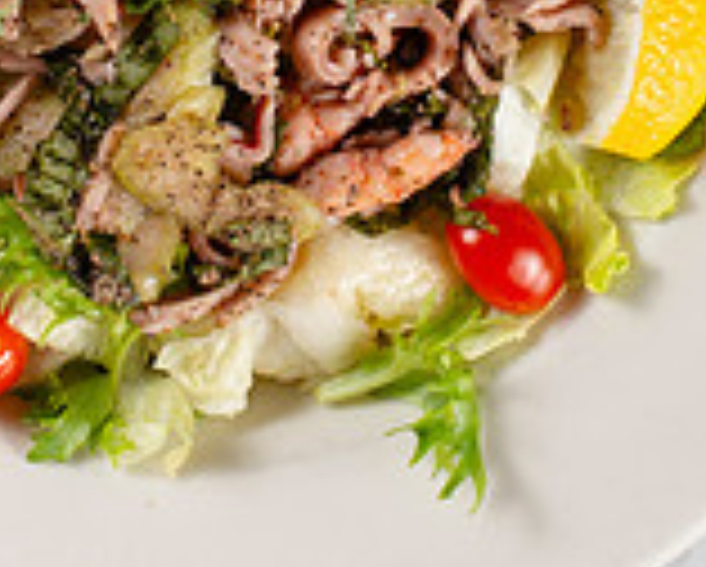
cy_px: -136
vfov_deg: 7.3
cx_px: 246
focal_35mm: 210
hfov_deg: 9.2
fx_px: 4393
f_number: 9
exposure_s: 1/200
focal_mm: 50
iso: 200
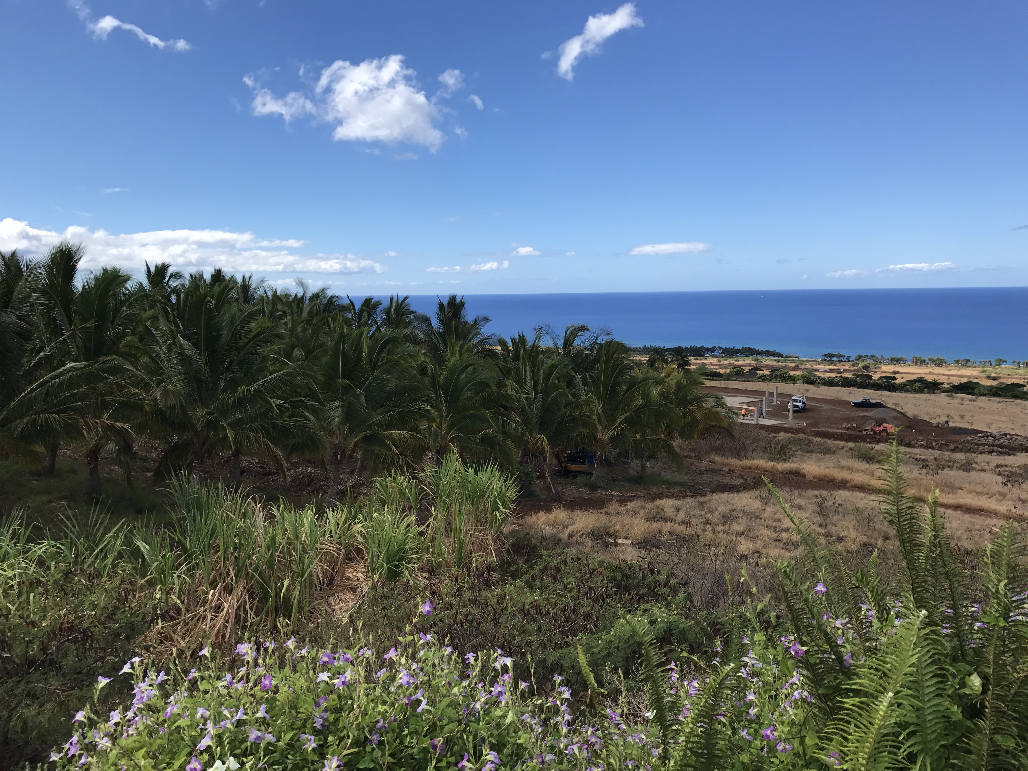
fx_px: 832
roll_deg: +1.2
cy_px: 386
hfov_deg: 63.4
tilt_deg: -6.3
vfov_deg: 49.7
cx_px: 514
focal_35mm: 28
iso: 20
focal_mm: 3.99
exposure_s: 1/2227
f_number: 1.8
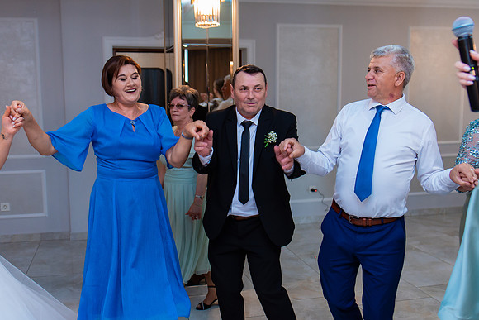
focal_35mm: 38
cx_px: 225
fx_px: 511
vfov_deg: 34.7
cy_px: 159
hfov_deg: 50.2
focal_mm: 35
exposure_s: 1/200
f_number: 2.8
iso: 1250
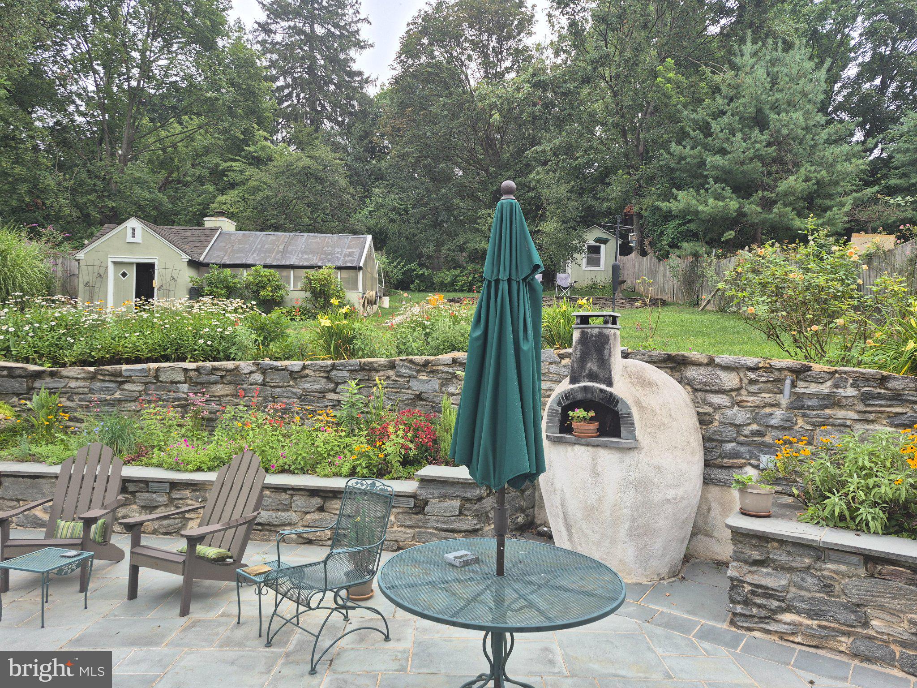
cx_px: 458
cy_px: 344
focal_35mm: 23
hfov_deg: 73.9
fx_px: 609
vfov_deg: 58.9
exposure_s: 1/180
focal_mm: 5.4
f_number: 1.8
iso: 40
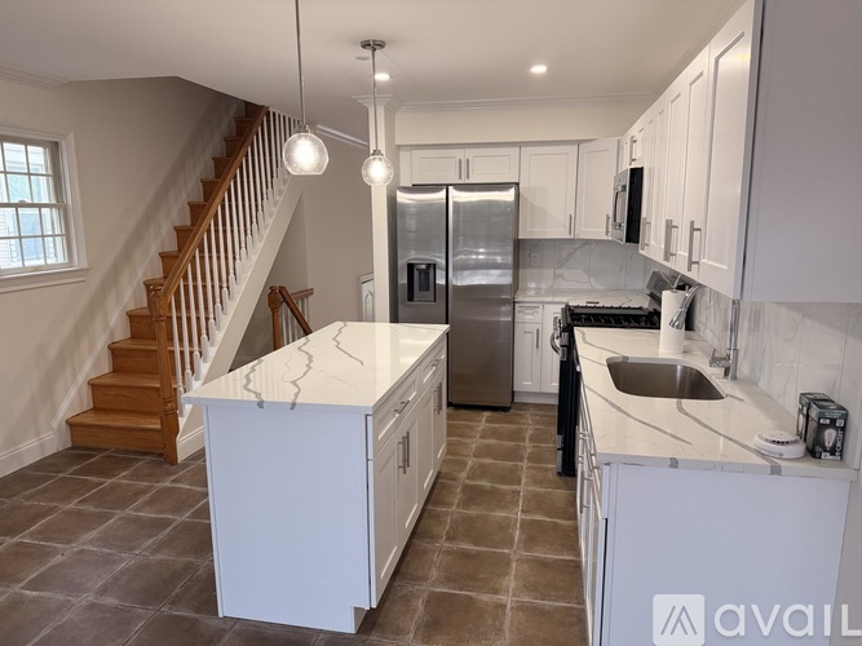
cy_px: 323
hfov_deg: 71.6
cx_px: 431
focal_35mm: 24
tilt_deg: -9.6
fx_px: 598
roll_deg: +0.0
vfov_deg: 56.8
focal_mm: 6.76
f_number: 1.78
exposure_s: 1/150
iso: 200
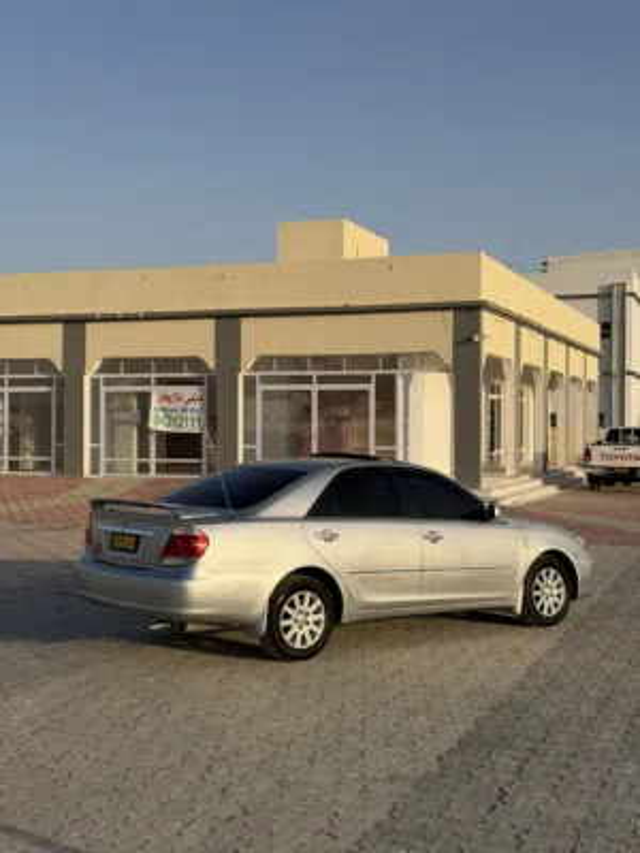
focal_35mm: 48
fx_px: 1183
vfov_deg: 39.7
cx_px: 320
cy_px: 426
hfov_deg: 30.3
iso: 64
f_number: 1.78
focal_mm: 6.76
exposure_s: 1/4878
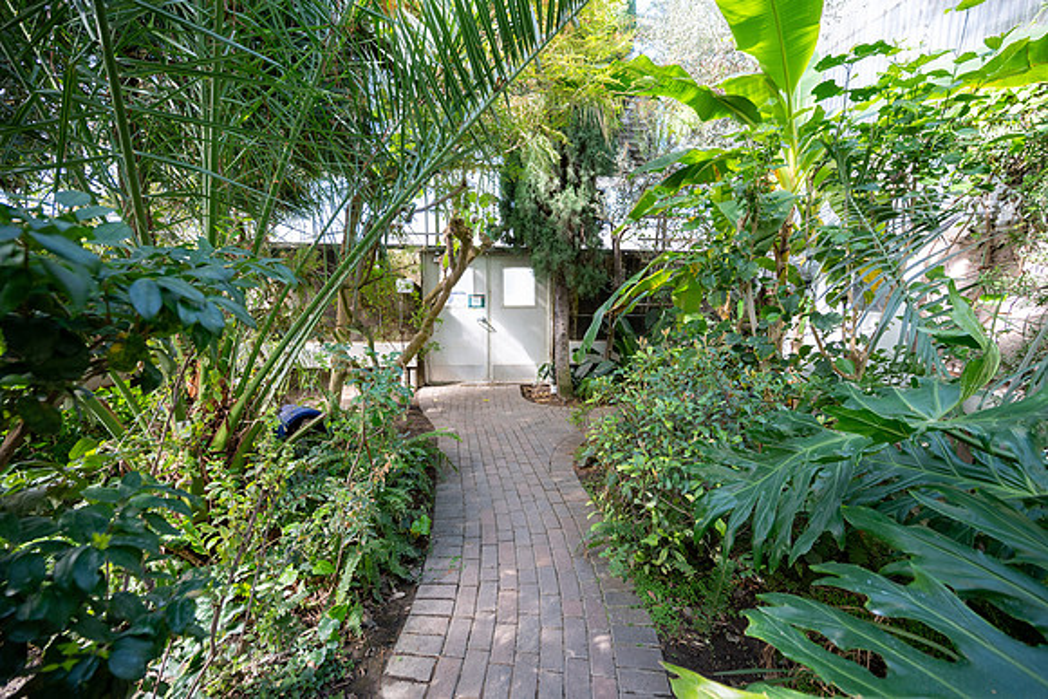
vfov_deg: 81.2
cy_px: 350
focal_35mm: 14
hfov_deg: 104.2
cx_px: 524
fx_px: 408
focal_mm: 14
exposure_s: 1/160
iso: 320
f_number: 4
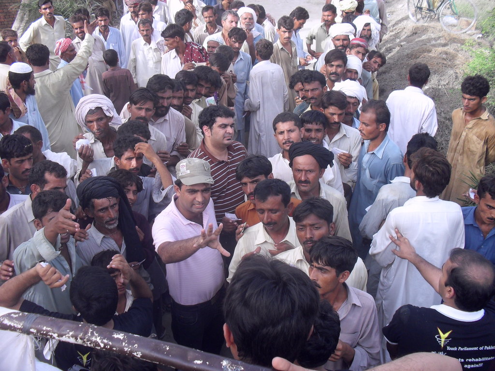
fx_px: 500
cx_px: 248
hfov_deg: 52.6
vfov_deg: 40.7
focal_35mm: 35
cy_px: 186
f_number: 3.2
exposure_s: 1/250
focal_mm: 6.3
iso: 100
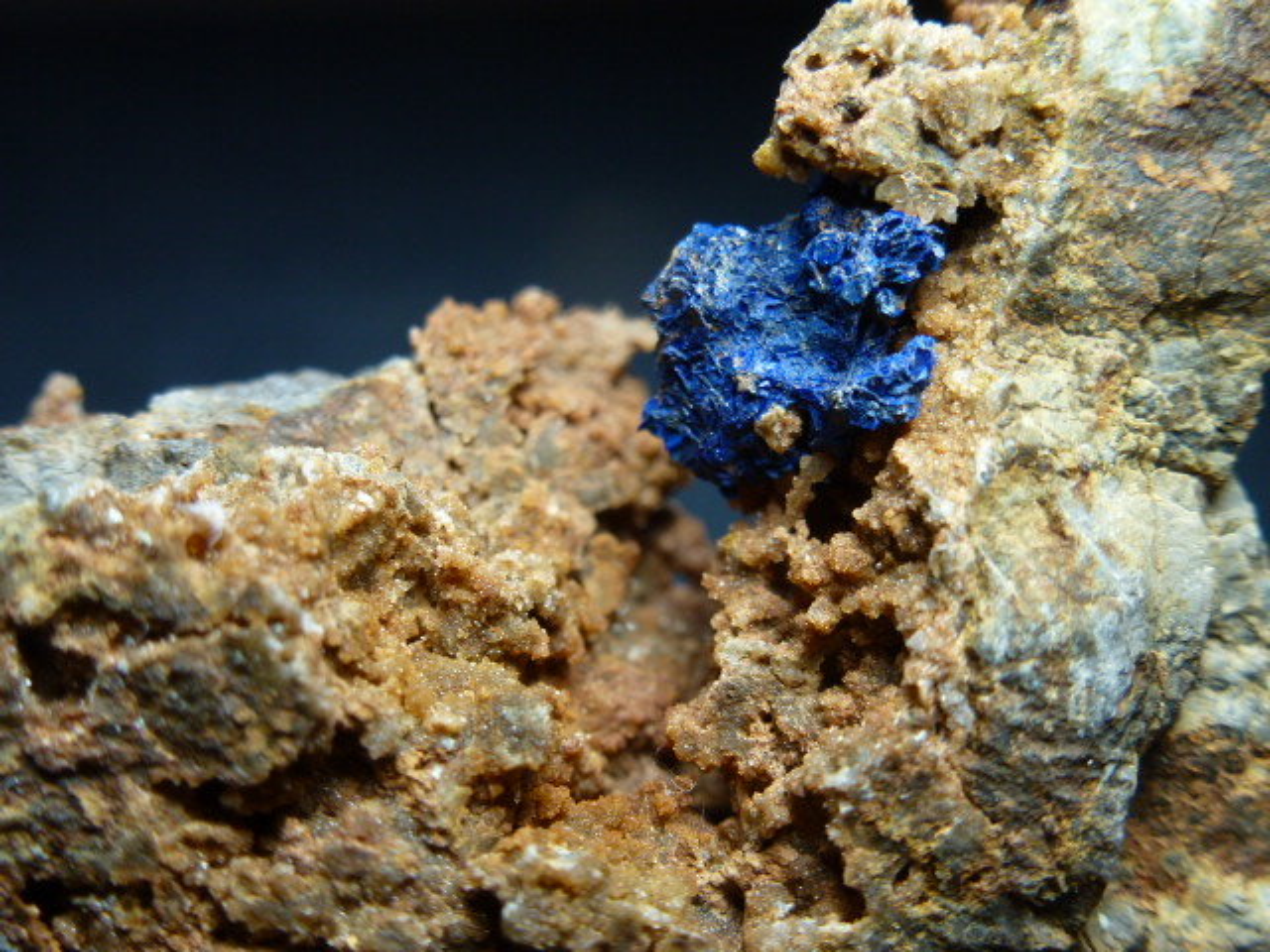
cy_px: 476
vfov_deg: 32.2
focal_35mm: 45
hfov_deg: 42.1
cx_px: 635
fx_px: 1651
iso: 125
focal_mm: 8
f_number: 4
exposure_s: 1/80
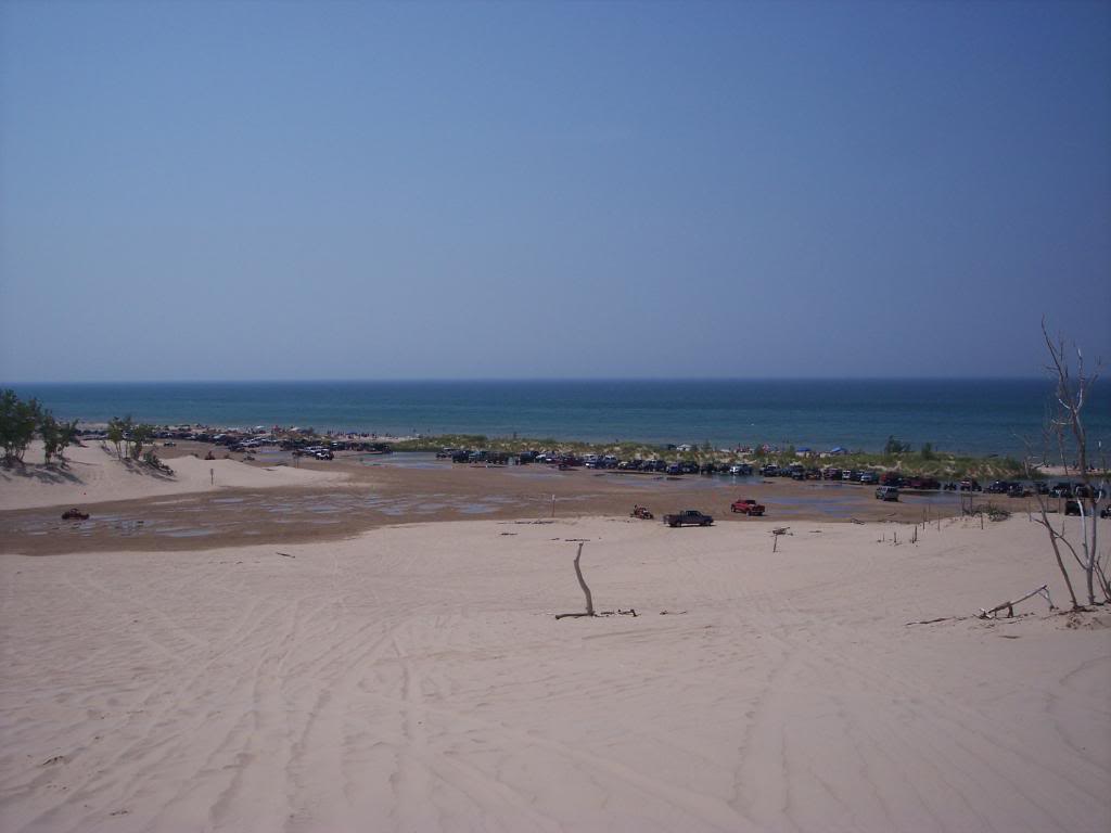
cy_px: 416
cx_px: 556
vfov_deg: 36.8
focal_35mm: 39
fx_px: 1252
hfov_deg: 47.9
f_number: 5.6
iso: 100
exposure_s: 1/1500
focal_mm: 8
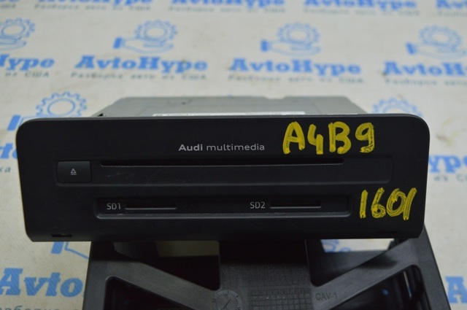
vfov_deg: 29.8
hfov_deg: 43.7
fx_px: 583
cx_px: 234
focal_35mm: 45
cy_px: 155
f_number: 5.6
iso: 400
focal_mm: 30
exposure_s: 1/40
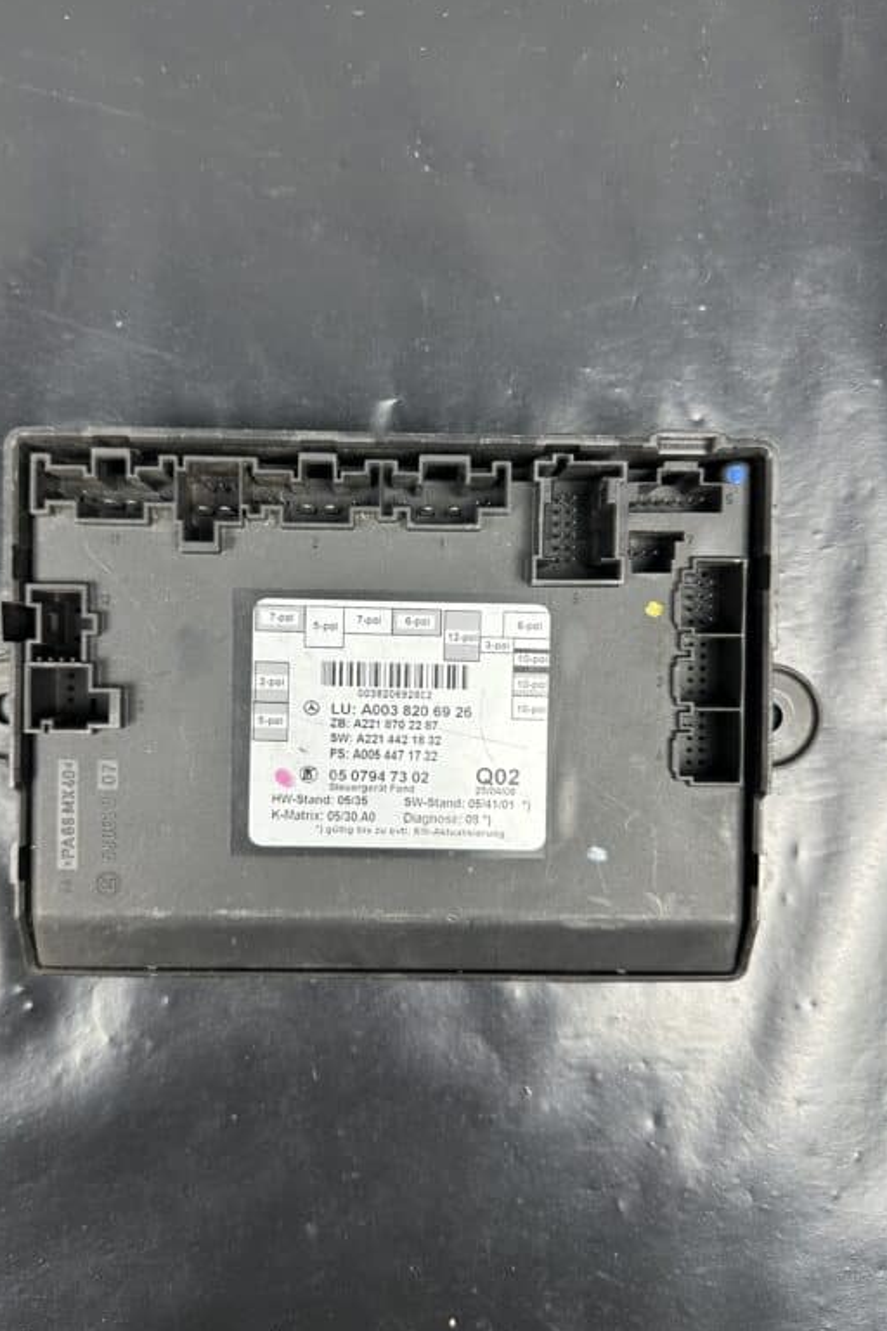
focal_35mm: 26
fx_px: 961
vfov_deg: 69.4
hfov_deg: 49.5
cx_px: 400
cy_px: 671
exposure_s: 1/50
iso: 125
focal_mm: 6.86
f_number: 1.78
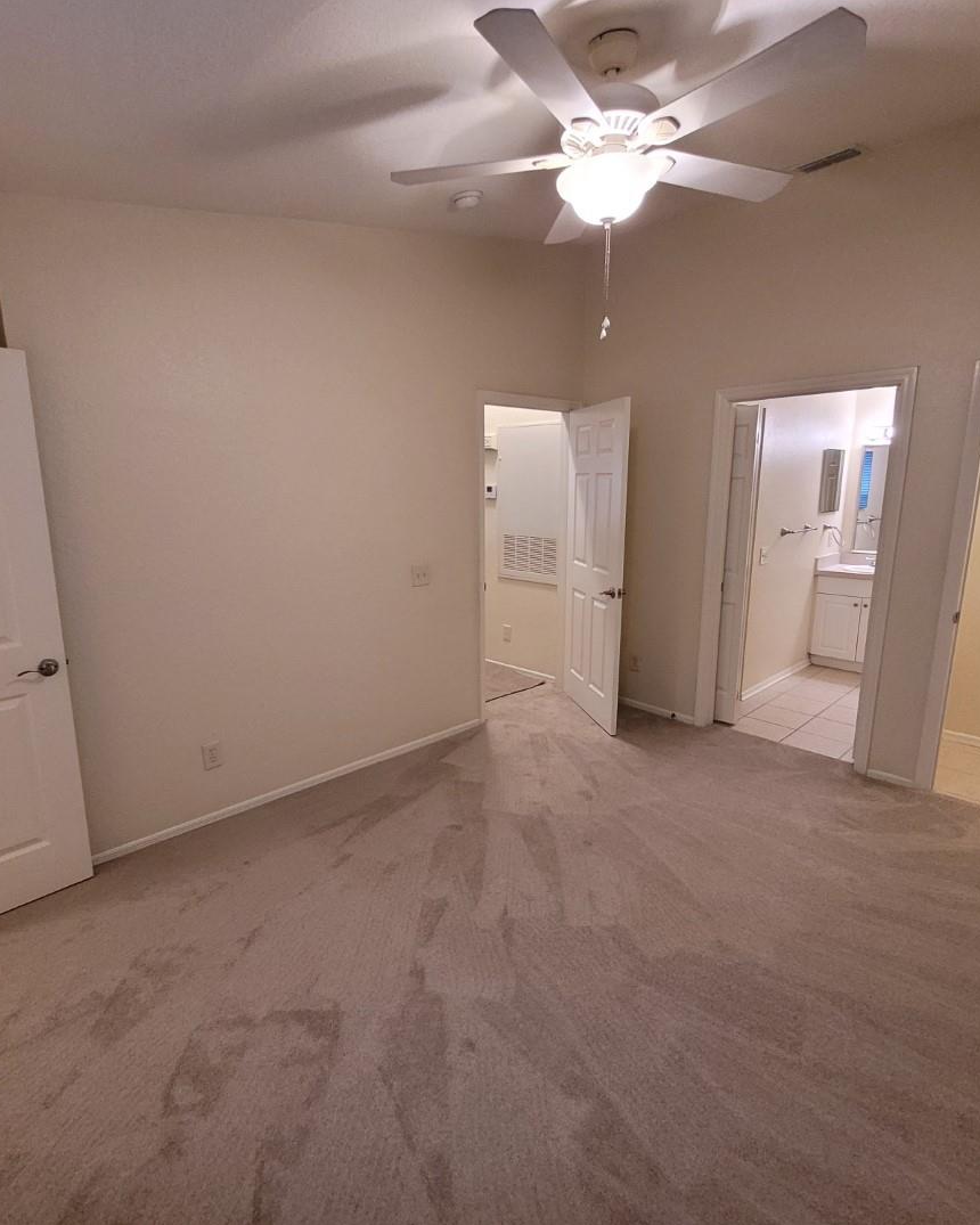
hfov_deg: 76.9
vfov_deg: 89.6
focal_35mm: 17
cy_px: 614
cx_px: 465
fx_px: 616
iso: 400
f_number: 2.2
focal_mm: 1.74
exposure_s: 1/60
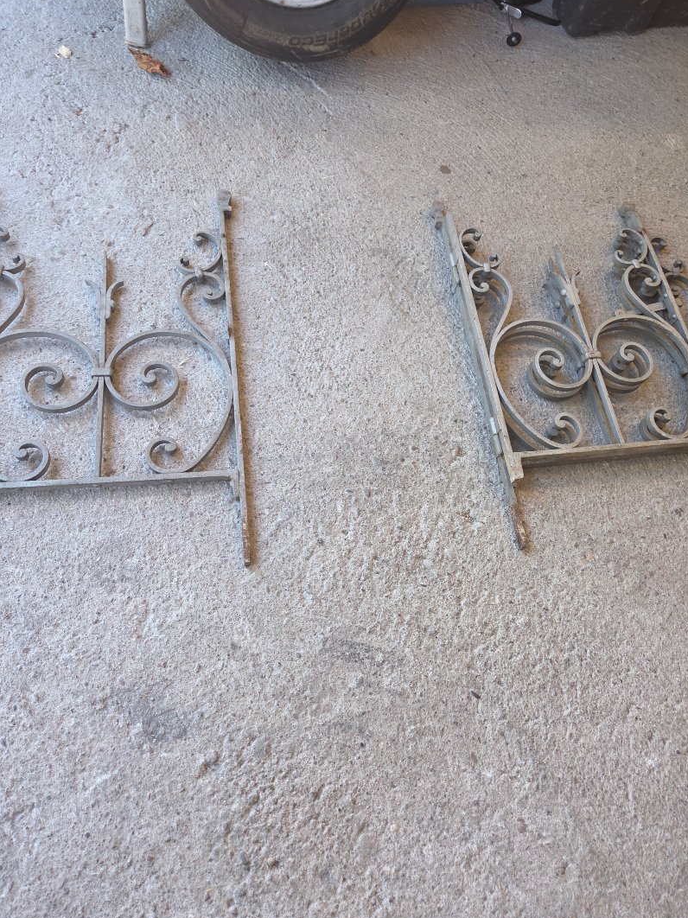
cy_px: 439
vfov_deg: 67.3
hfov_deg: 52.9
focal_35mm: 26
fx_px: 689
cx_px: 388
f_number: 1.8
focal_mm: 5.4
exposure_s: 1/60
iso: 32
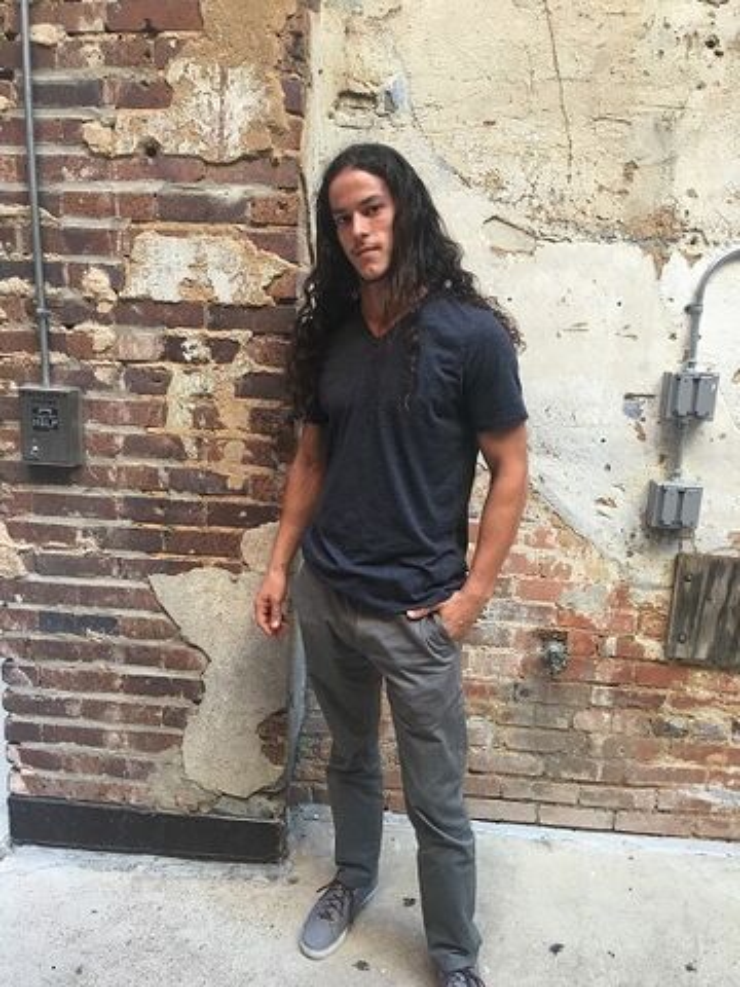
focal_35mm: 29
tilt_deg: -12.8
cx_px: 370
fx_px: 827
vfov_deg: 61.7
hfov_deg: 48.2
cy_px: 494
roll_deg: -2.7
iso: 40
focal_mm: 4.15
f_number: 2.2
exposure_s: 1/30
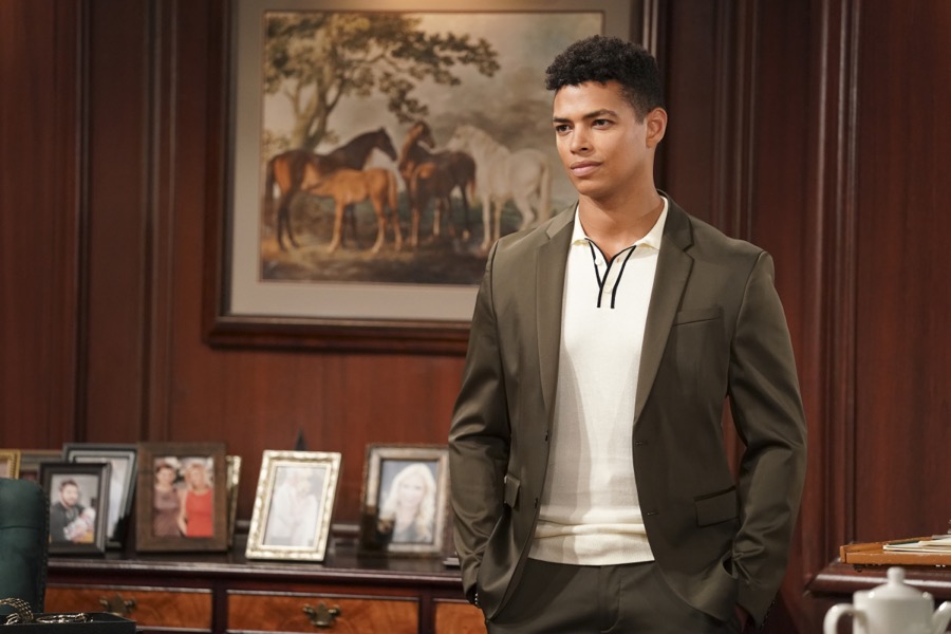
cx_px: 476
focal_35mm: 171
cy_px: 317
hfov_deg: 12.0
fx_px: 4517
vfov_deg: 8.0
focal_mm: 171
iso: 5000
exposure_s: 1/200
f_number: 3.5
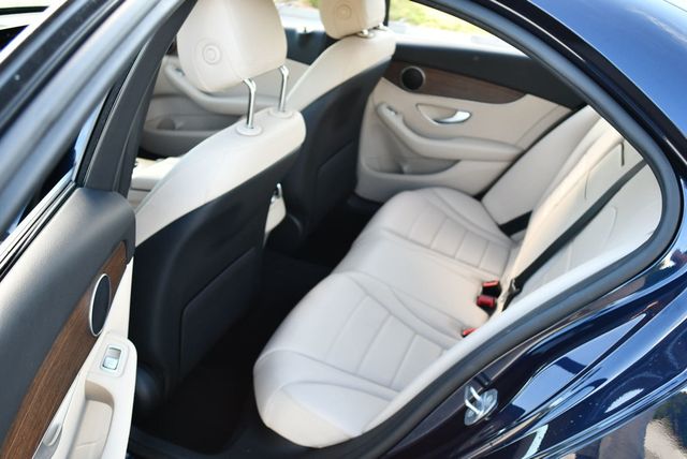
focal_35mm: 36
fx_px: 688
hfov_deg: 53.1
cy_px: 230
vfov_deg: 36.9
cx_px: 344
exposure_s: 1/250
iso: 640
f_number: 3.5
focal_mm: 18
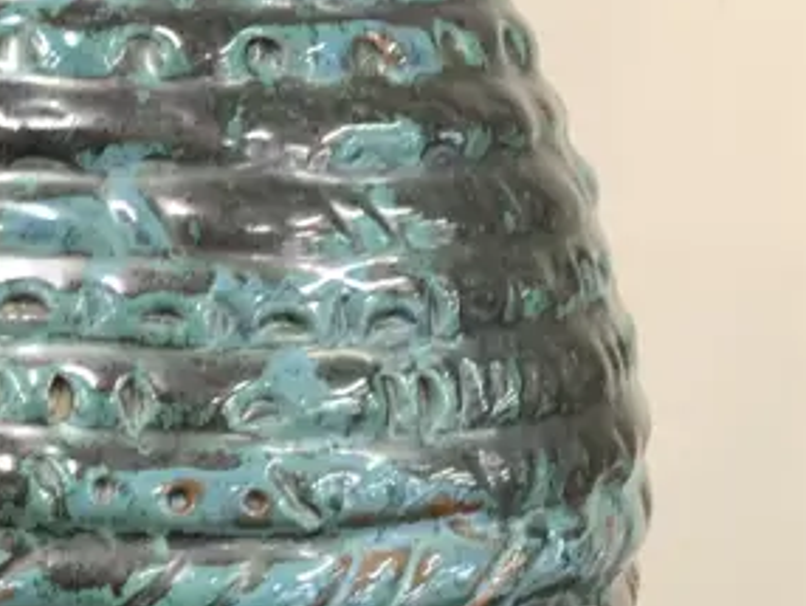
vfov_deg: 15.5
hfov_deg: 18.2
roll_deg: -2.9
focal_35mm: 93
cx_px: -482
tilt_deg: -17.5
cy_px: 651
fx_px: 2167
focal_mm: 4.25
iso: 160
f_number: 1.8
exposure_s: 1/50
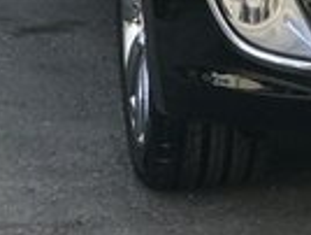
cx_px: 432
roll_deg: +0.4
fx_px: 2520
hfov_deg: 7.0
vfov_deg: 5.2
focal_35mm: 280
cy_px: -299
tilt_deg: -3.8
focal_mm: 6.6
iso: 20
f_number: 2.8
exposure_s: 1/226
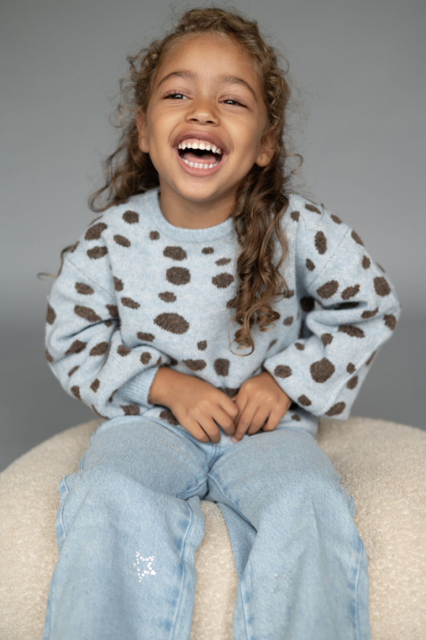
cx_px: 213
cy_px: 320
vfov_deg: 39.6
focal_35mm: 50
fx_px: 888
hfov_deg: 27.0
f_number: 2.5
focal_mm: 50
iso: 400
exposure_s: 1/400
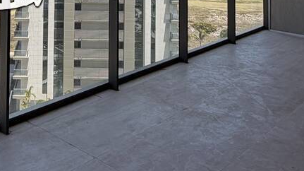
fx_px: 411
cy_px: -79
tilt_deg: +2.2
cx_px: 59
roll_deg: -0.3
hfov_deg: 39.0
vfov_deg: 20.4
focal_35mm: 51
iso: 25
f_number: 2.2
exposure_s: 1/770
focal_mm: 2.22
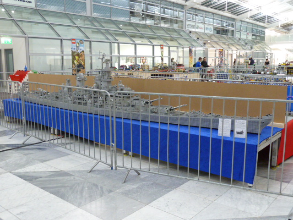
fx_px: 296
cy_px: 110
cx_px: 146
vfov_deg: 40.7
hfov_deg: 52.6
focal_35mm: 35
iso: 400
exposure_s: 1/10
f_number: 3.5
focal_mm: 5.7
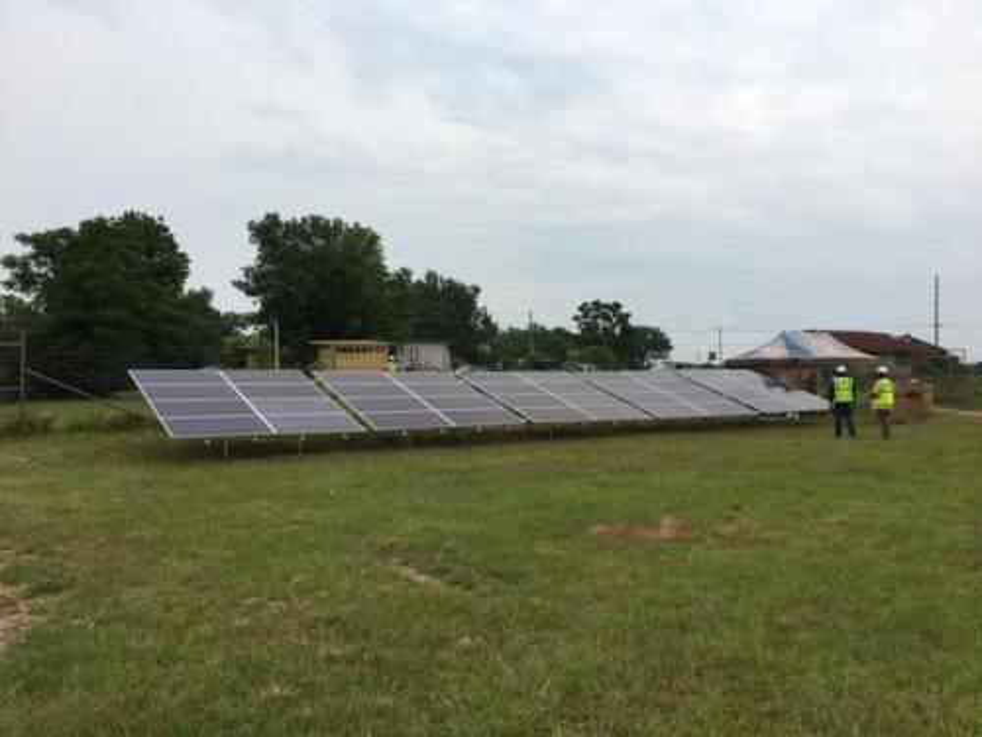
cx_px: 491
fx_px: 823
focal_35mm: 29
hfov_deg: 61.7
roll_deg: +0.2
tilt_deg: +3.0
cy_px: 368
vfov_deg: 48.2
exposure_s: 1/1399
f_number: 2.2
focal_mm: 4.15
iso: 25
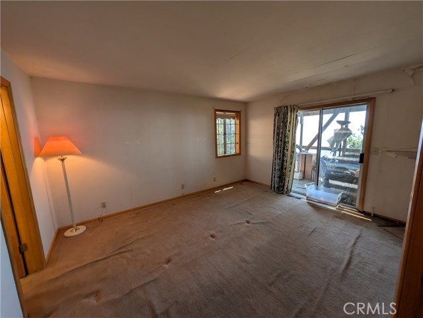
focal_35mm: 12
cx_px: 212
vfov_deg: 94.6
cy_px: 159
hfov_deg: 110.5
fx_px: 147
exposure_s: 1/164
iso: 46
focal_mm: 2.02
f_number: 1.7
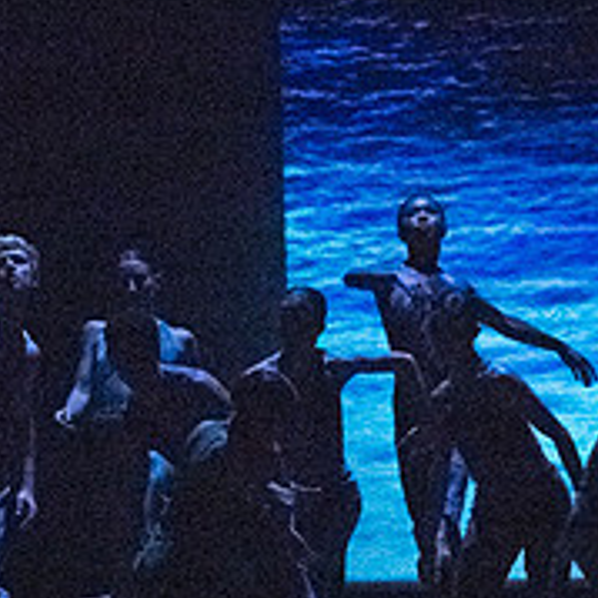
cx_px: 448
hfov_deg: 2.5
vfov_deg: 2.5
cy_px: 299
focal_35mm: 715
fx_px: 13974
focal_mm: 259
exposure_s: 1/400
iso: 25600
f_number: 5.6
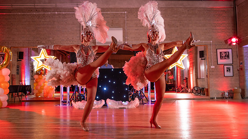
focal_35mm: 34
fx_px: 224
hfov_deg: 58.0
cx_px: 122
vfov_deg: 34.7
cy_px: 66
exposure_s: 1/160
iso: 800
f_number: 2.8
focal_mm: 31
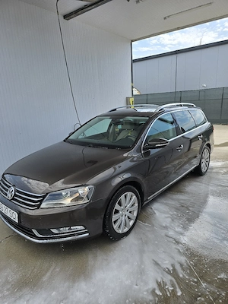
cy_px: 152
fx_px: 202
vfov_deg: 73.9
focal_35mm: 23
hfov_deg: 58.9
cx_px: 114
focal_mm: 6.3
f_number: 1.7
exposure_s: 1/714
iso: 12
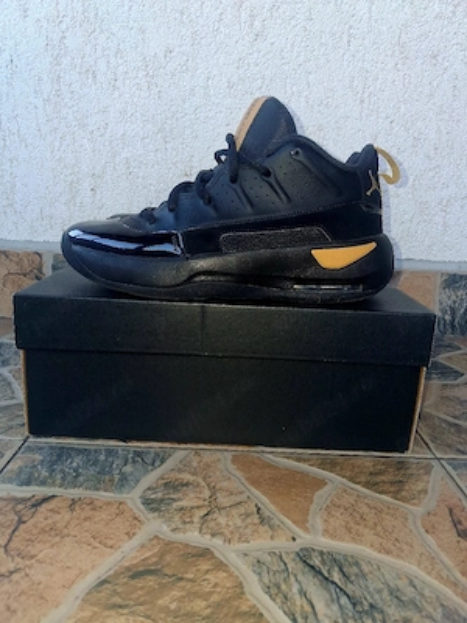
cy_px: 312
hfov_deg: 51.4
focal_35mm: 27
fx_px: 486
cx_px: 234
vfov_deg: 65.3
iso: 200
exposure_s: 1/100
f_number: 1.8
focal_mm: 4
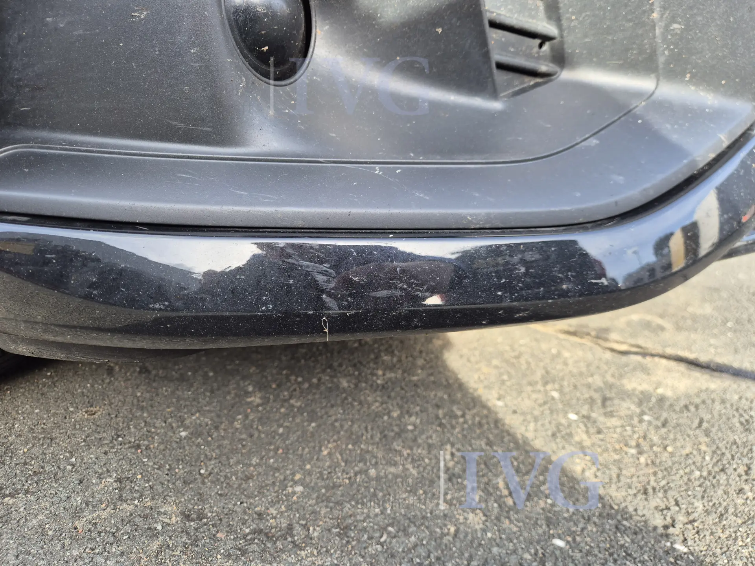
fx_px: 502
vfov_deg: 58.9
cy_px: 283
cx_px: 378
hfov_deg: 73.9
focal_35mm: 23
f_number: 1.8
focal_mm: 5.4
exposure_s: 1/180
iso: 40
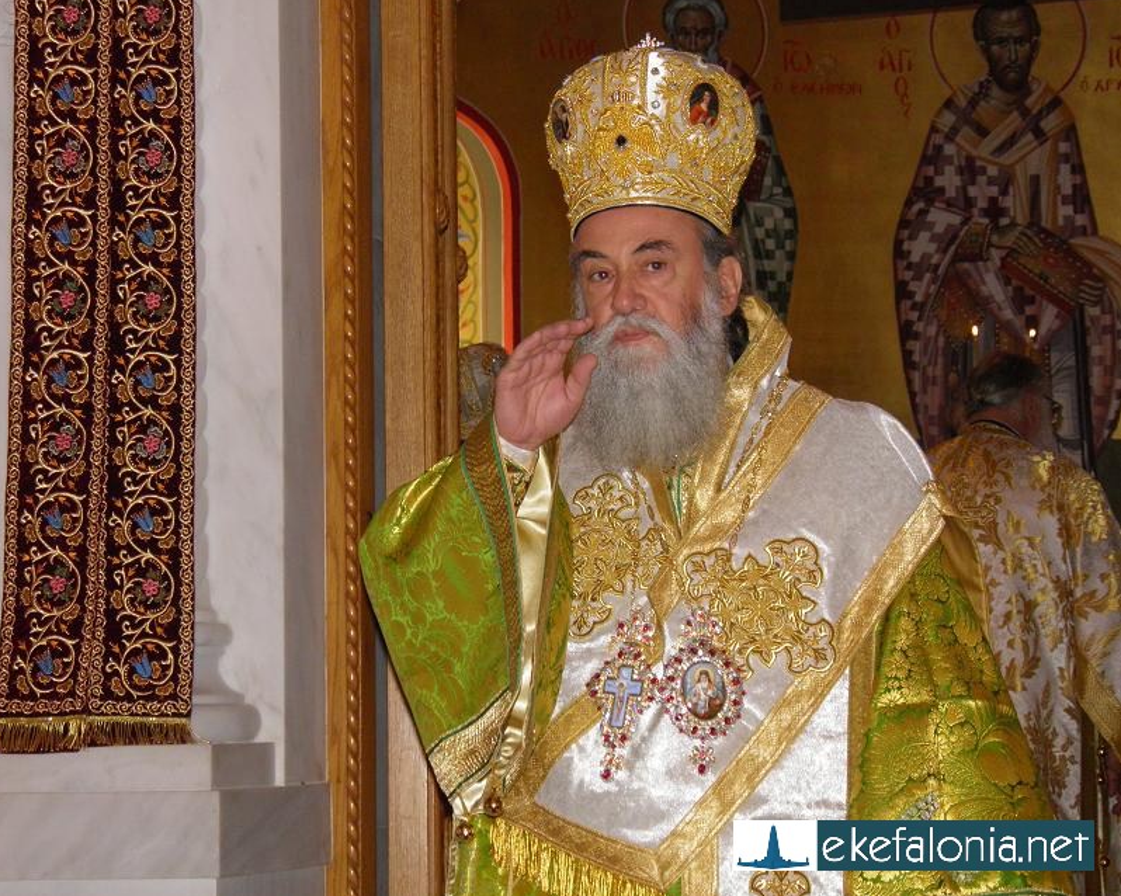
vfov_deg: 14.7
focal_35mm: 105
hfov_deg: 18.3
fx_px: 3483
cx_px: 520
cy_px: 447
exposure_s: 1/125
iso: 200
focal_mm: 17.1
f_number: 4
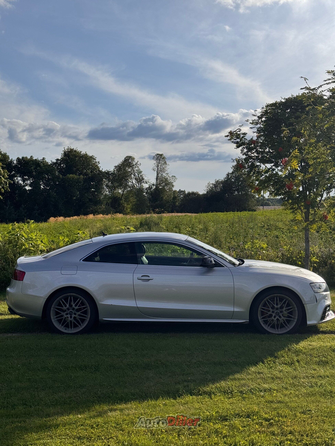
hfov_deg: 30.3
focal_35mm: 48
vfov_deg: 39.7
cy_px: 223
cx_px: 168
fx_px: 619
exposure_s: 1/9009
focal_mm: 6.76
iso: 64
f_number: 1.78
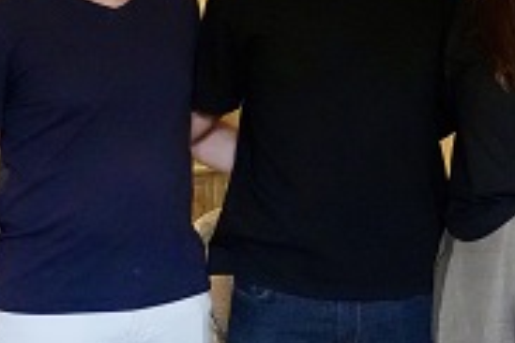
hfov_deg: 18.1
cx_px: 810
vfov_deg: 13.8
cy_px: -1
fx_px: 1402
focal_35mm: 98
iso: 12800
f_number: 6.3
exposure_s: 1/200
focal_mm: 29
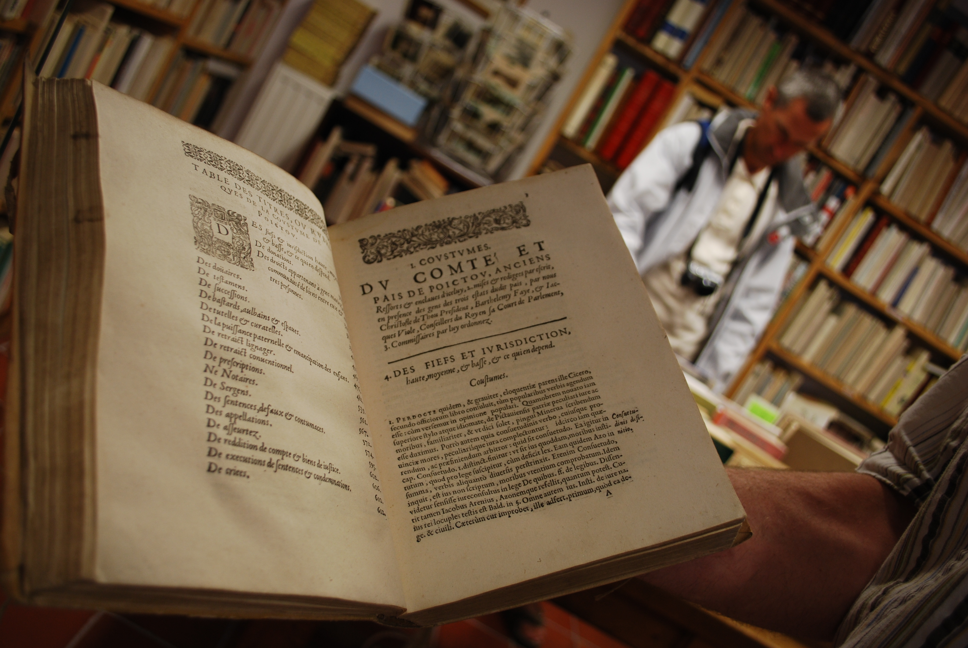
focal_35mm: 33
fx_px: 888
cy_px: 324
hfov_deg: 57.2
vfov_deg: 40.1
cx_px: 484
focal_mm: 22
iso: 200
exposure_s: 1/30
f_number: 4
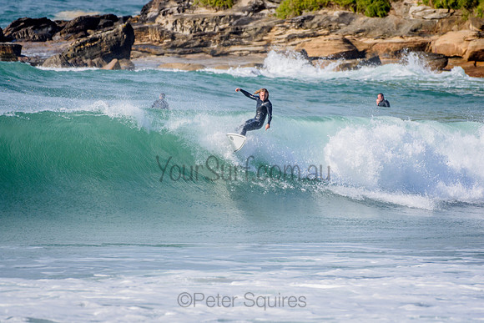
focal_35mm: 750
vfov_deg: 1.8
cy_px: 162
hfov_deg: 2.7
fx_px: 10085
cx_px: 242
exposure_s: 1/2000
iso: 320
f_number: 5.6
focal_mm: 500
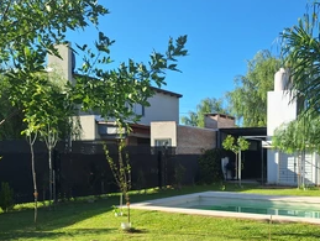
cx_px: 246
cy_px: 167
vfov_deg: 36.4
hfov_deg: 45.9
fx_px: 361
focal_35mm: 39
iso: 40
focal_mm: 5.54
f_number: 1.8
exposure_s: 1/1957
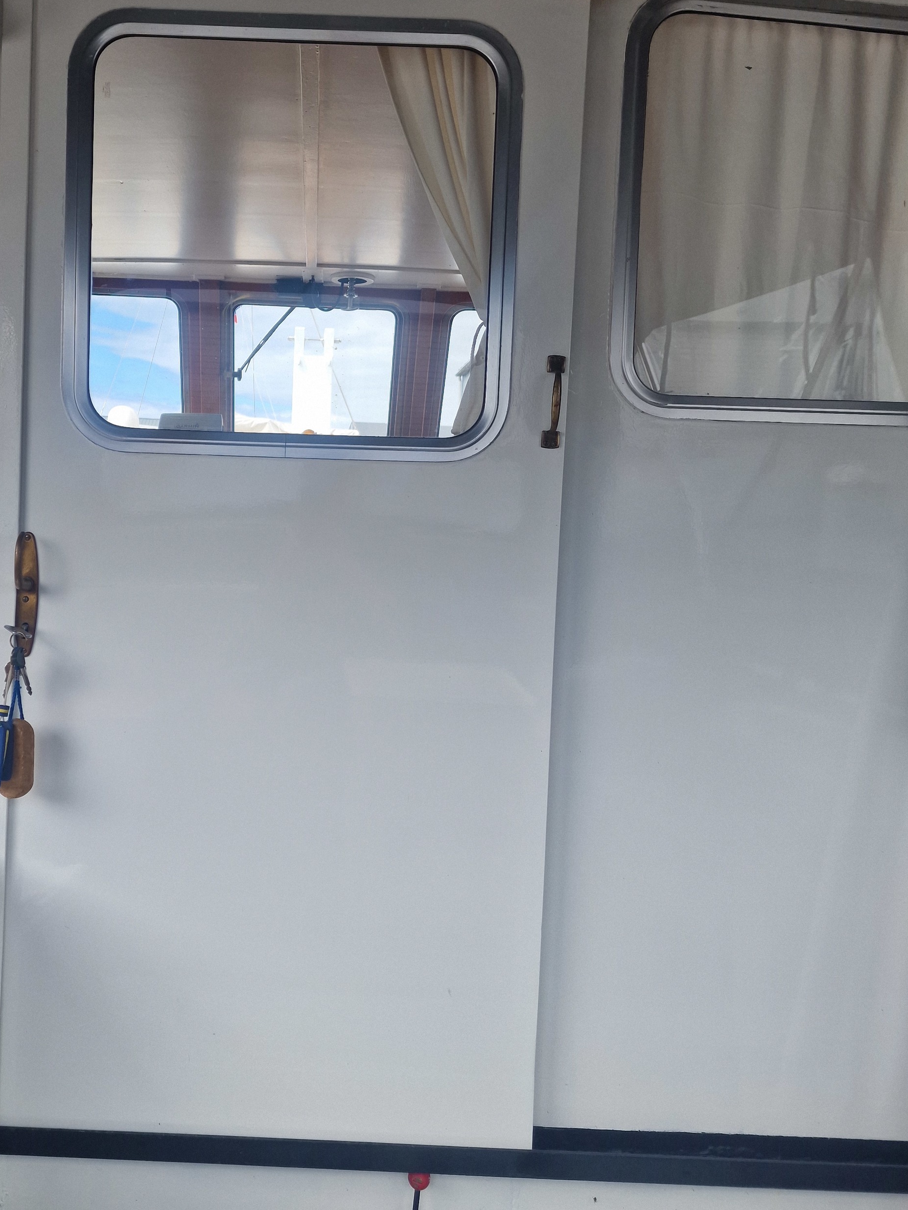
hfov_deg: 44.8
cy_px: 546
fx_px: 1084
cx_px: 307
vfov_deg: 58.2
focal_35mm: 31
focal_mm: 6.4
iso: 50
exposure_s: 1/420
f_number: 1.8
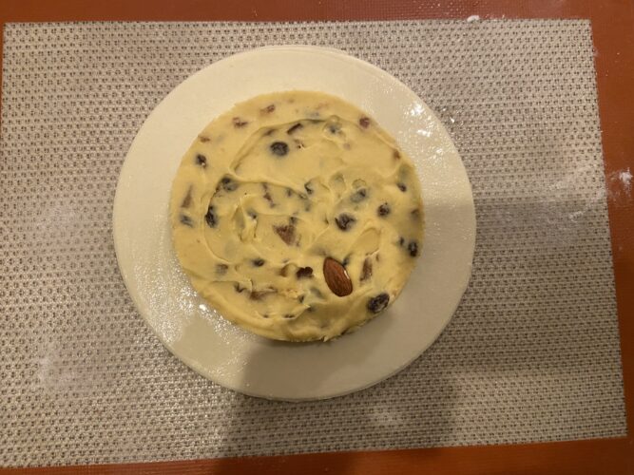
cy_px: 238
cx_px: 317
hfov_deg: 67.3
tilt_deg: -84.9
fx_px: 476
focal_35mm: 26
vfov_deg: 53.0
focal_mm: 4.25
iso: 400
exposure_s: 1/50
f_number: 1.8
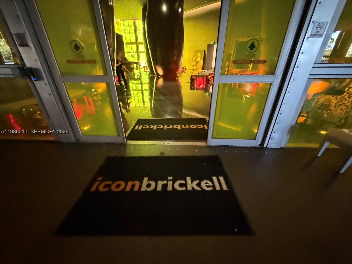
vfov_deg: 85.7
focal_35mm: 14
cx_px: 176
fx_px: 142
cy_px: 132
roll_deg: +0.1
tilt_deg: -19.3
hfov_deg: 102.1
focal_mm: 2.22
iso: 1600
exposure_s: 1/30
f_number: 2.2
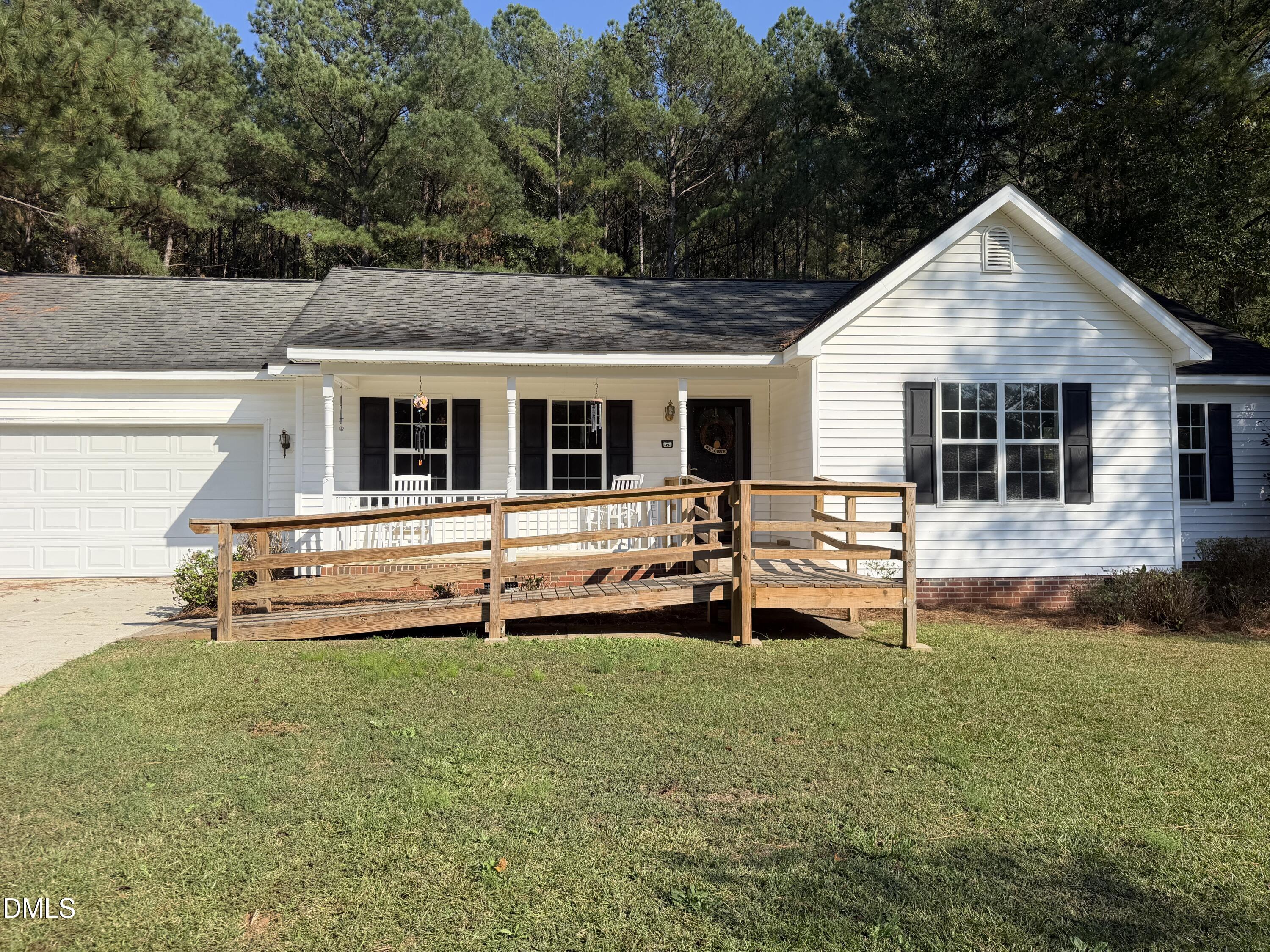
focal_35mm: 24
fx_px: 881
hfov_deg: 71.6
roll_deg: +0.8
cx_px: 635
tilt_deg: +1.4
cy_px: 476
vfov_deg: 56.8
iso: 80
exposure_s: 1/4405
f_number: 1.78
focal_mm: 6.76
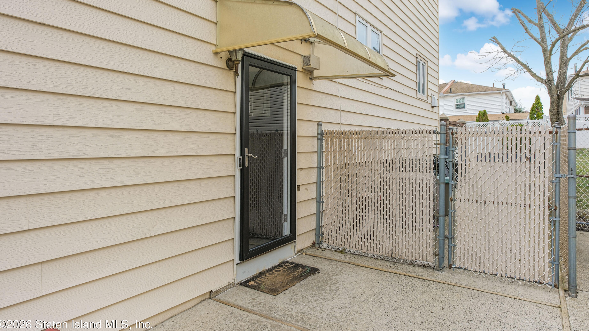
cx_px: 305
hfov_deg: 78.7
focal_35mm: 23
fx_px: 359
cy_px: 138
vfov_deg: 49.3
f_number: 7.1
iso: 200
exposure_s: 1/100
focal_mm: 13.7
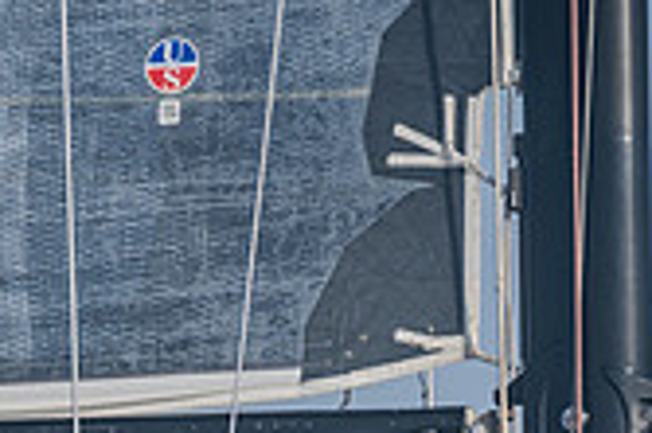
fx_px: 11326
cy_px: 653
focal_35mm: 626
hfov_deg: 3.3
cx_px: -195
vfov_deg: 2.2
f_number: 6.3
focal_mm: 180
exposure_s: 1/640
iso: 200
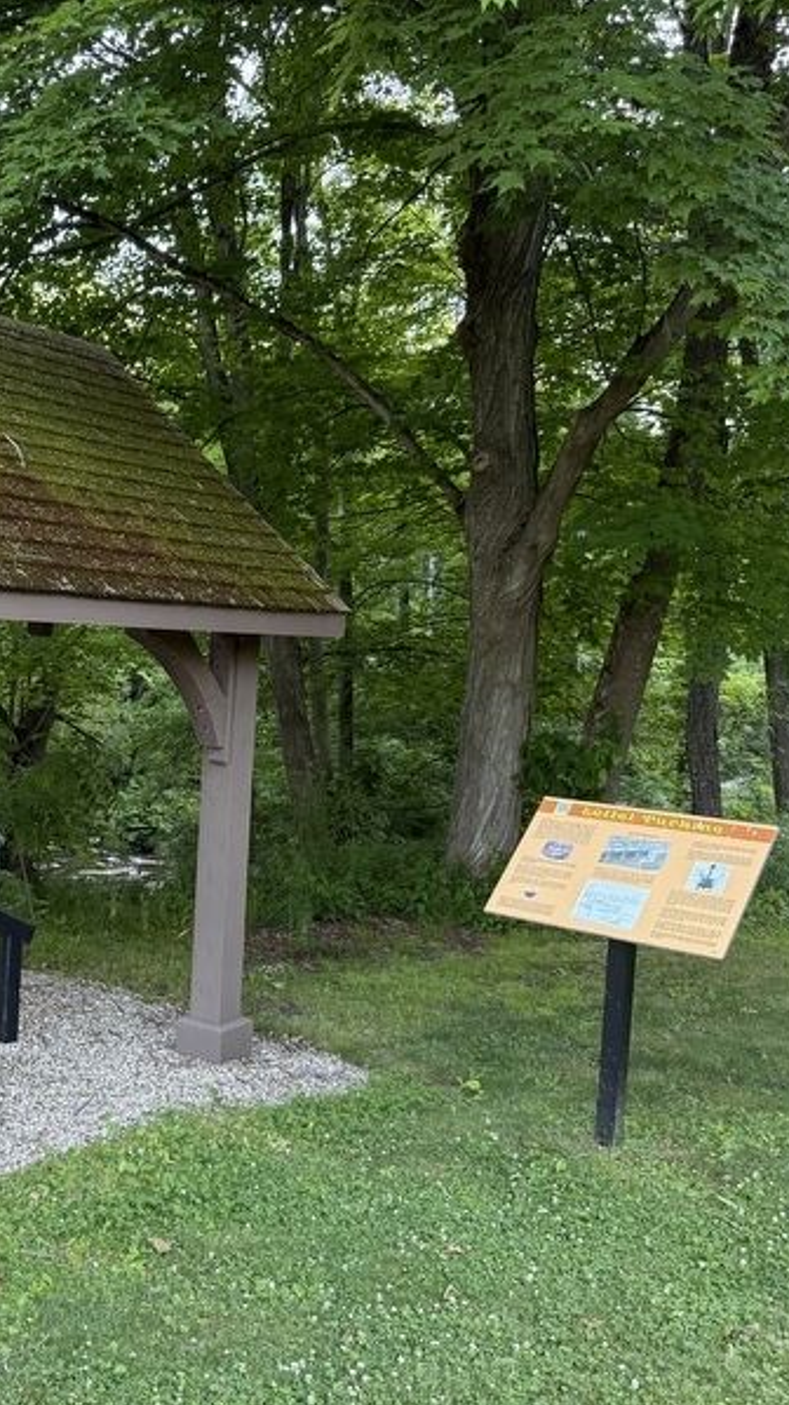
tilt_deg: -0.8
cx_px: 68
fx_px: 1303
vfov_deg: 56.6
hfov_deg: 31.9
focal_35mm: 35
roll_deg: -4.2
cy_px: 702
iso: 200
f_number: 1.78
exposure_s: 1/121
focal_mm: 6.76
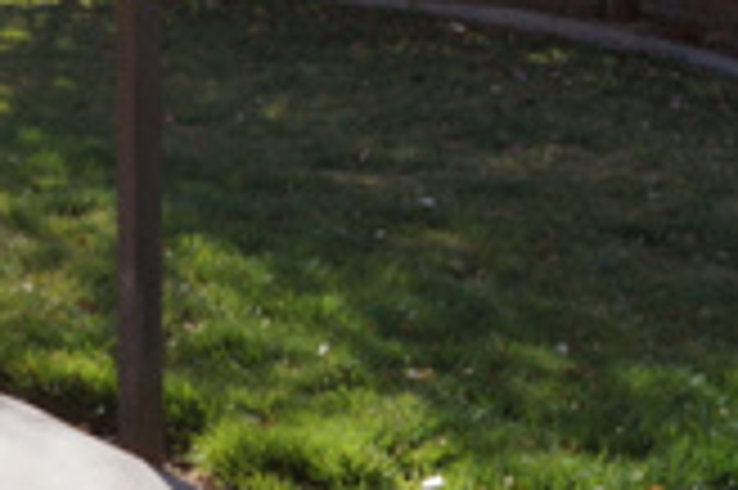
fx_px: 2396
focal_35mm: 117
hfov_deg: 17.1
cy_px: -434
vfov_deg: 10.8
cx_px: -14
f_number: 8
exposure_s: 1/250
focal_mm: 20
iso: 100
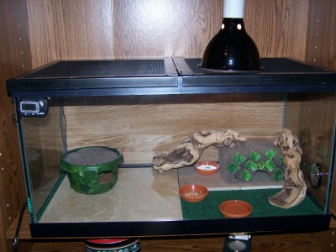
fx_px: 369
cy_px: 126
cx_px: 168
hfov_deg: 49.0
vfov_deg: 37.7
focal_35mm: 38
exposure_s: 1/60
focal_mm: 6.3
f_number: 2.8
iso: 80
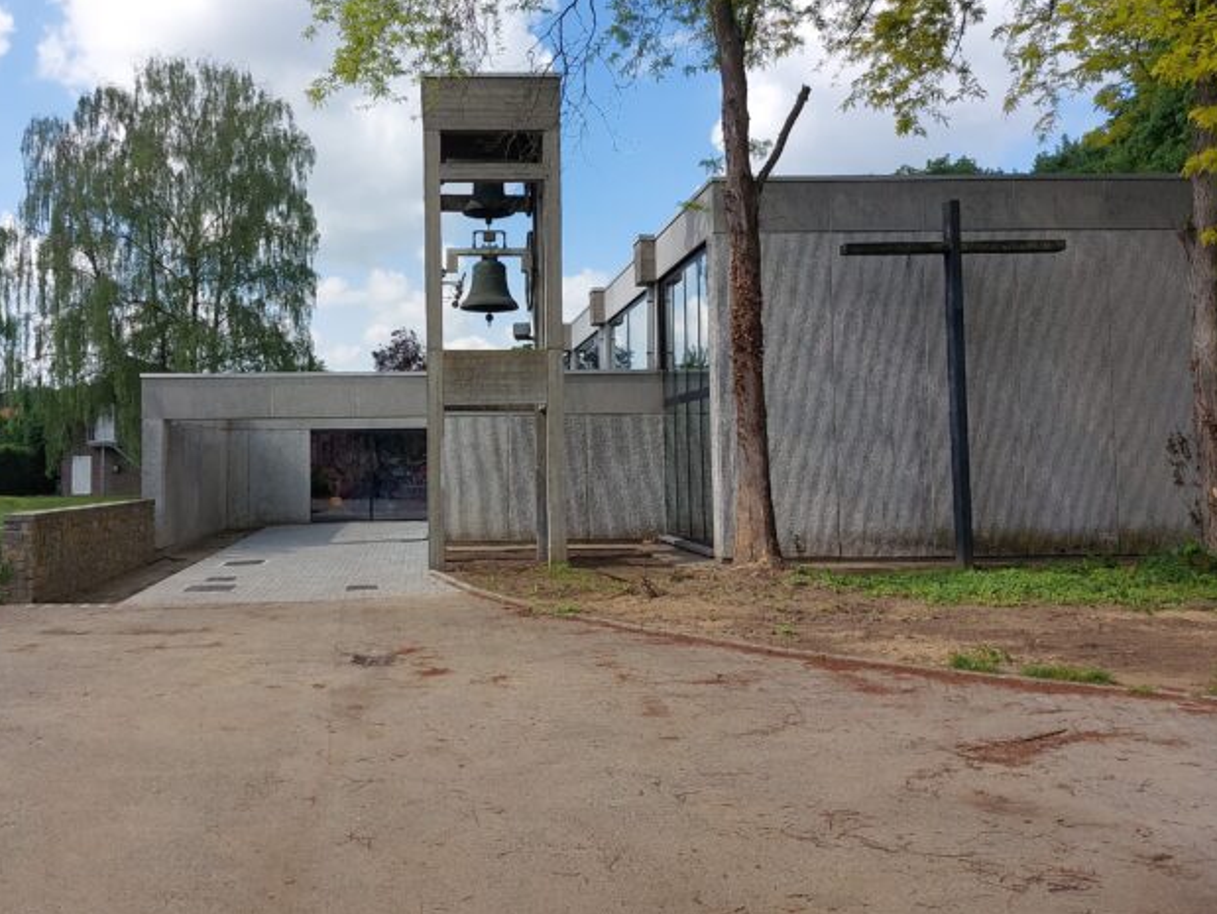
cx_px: 486
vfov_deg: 45.4
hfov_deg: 57.9
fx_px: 1091
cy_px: 403
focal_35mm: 31
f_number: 1.8
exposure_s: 1/1025
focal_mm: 5.23
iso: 26
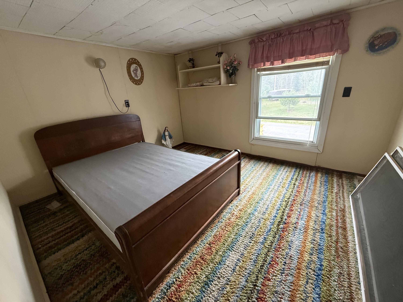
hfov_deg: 102.1
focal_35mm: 14
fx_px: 163
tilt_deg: -19.3
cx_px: 202
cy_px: 151
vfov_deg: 85.7
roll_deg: +3.6
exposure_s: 1/84
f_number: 2.2
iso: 320
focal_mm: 2.22
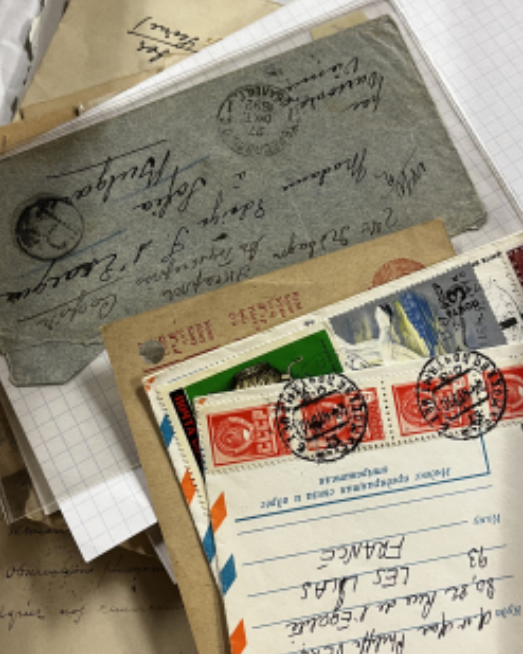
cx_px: 284
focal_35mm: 37
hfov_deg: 40.1
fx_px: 716
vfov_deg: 49.1
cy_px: 315
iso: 100
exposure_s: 1/50
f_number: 1.6
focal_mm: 5.1
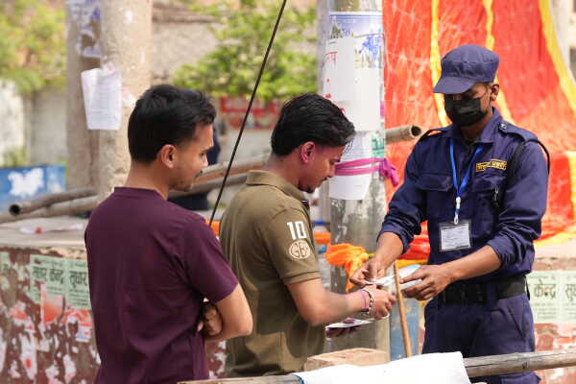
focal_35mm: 105
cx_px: 288
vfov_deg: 13.0
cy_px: 192
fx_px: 1680
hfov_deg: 19.5
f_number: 3.5
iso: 250
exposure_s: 1/1250
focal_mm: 70
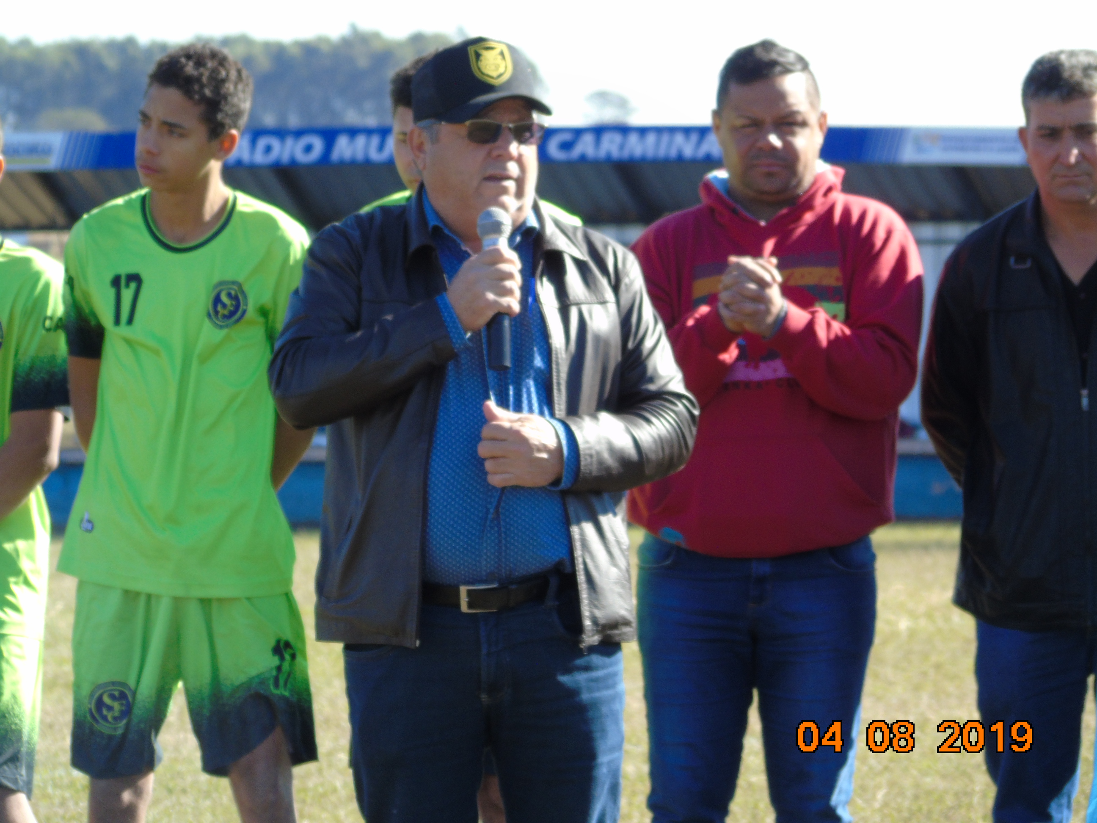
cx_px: 548
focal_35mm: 363
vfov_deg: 4.1
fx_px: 11504
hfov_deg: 5.5
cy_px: 412
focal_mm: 65
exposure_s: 1/125
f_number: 5.2
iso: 100
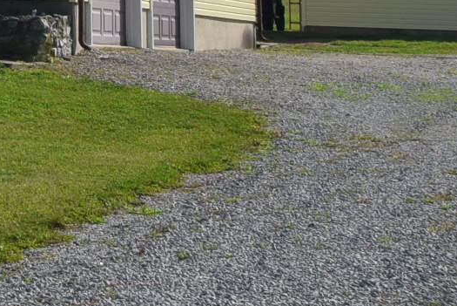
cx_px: -457
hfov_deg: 10.9
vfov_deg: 7.6
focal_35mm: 171
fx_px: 2172
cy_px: -385
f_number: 10
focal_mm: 20
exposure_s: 1/400
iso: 200
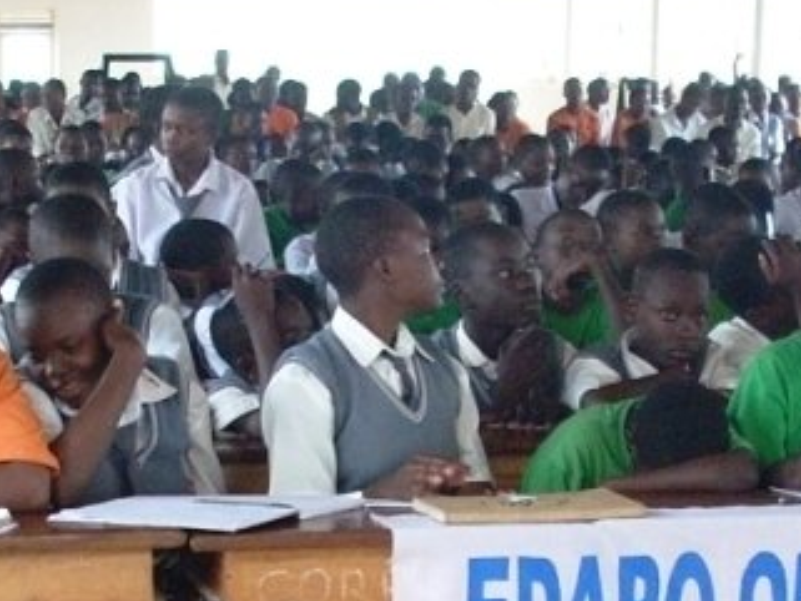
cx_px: 459
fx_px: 2731
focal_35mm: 118
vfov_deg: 12.5
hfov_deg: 16.7
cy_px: 529
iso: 200
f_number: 2.8
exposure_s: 1/24.2
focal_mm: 6.2
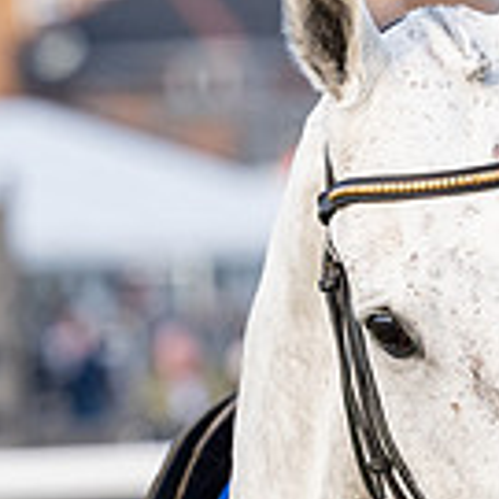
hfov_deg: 3.0
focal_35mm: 586
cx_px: 784
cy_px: 590
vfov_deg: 3.0
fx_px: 9557
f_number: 4
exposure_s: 1/2000
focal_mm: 125
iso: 800
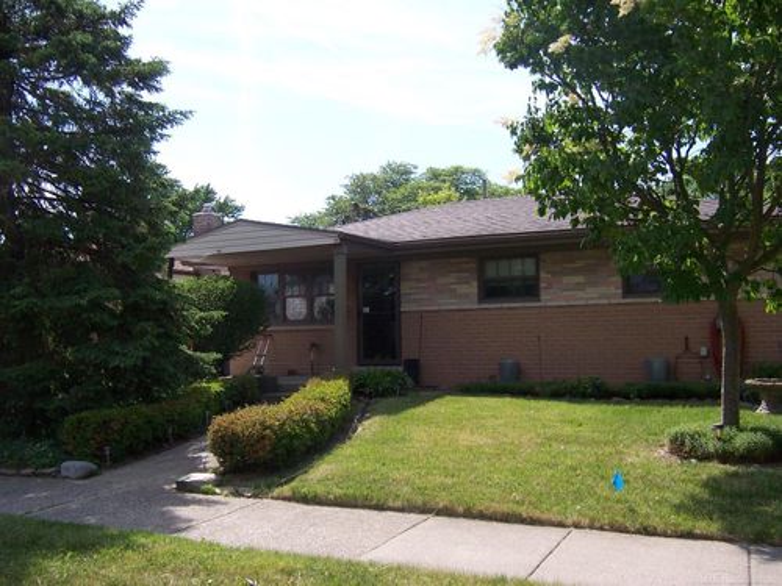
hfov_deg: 55.4
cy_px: 293
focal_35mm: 33
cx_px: 391
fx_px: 745
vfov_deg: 42.9
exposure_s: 1/500
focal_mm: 5.5
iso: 80
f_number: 3.4
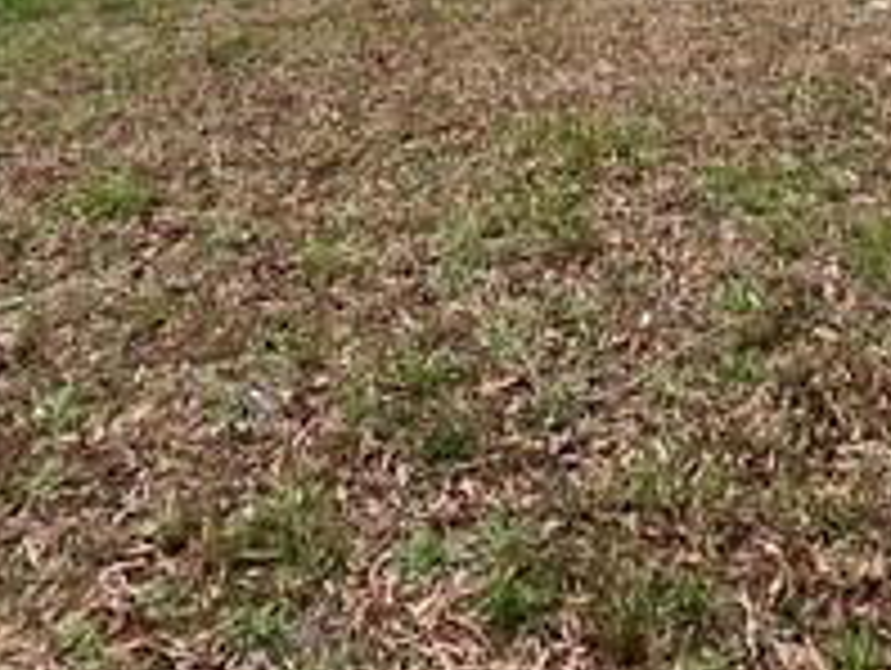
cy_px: -193
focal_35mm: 42
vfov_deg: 28.5
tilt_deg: -8.4
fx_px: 1082
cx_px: 562
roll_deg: +1.2
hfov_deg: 44.3
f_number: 1.8
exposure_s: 1/523
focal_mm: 1.57
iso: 32
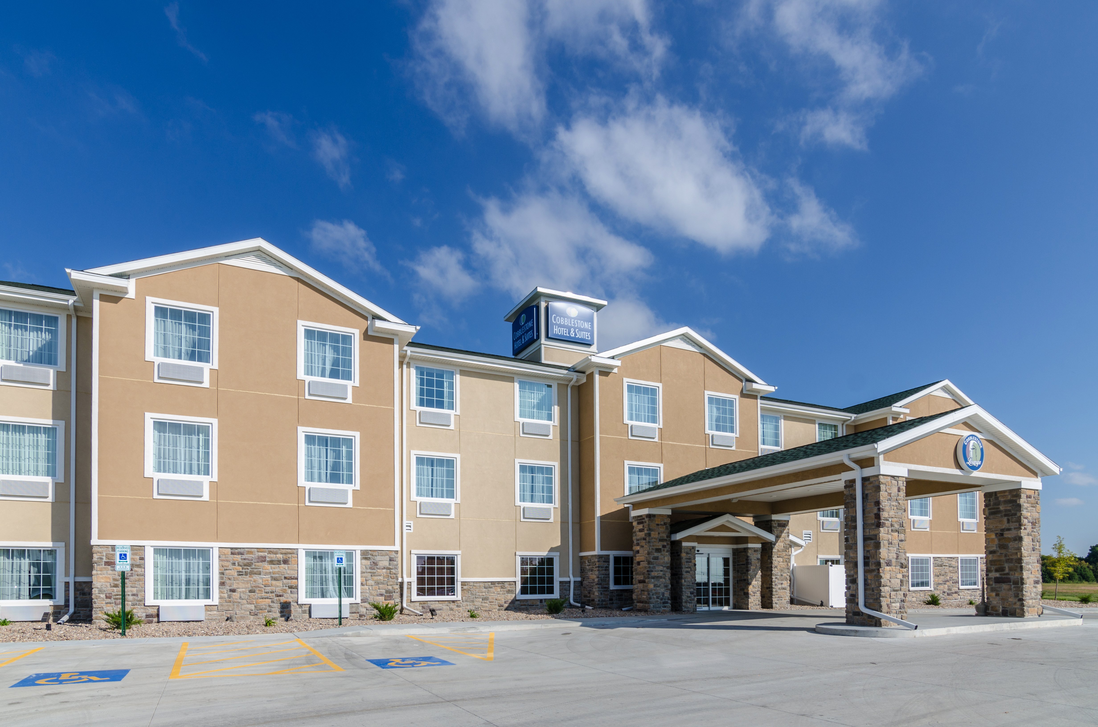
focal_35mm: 20
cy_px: 364
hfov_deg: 85.5
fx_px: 594
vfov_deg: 63.0
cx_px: 549
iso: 100
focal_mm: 13
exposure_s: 1/200
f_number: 8
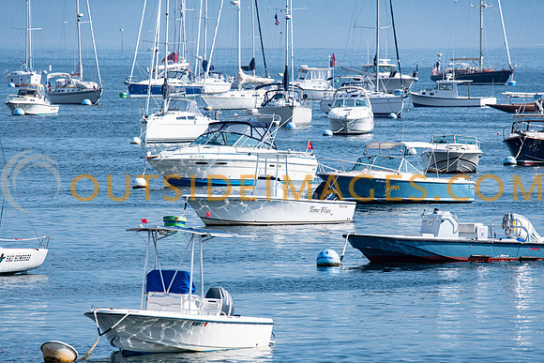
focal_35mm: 450
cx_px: 272
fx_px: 6801
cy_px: 182
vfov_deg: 3.1
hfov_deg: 4.6
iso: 200
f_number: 5.6
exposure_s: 1/1250
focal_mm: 300
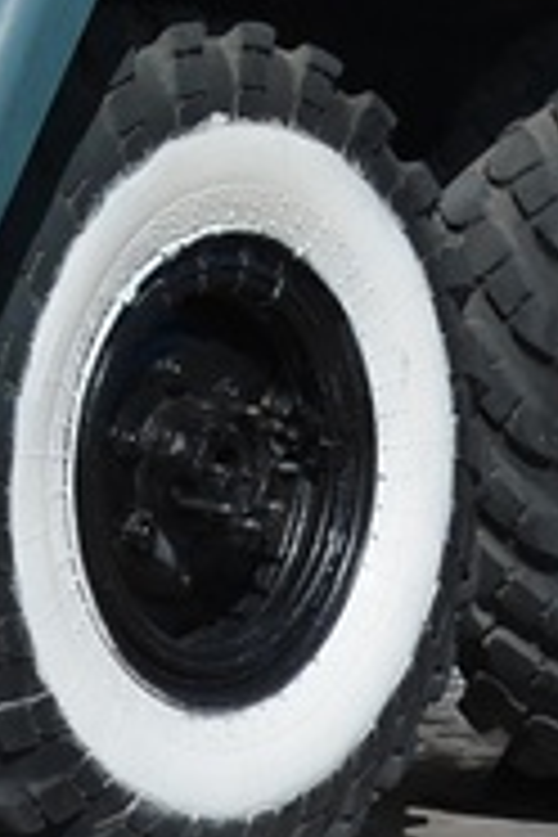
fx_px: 5859
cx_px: 382
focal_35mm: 252
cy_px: -468
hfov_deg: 5.5
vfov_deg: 8.0
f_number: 9
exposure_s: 1/320
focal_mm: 26
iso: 100
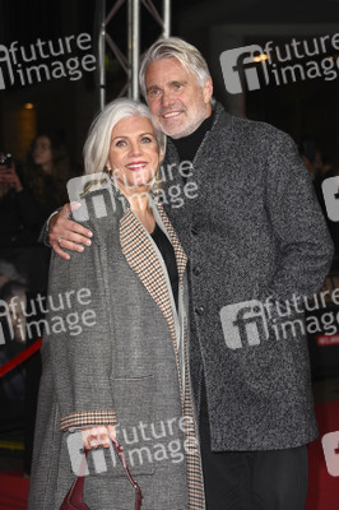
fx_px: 1273
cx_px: 170
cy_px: 255
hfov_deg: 15.2
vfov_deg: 22.6
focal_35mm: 90
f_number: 5.6
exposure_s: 1/250
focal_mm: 90
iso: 1000
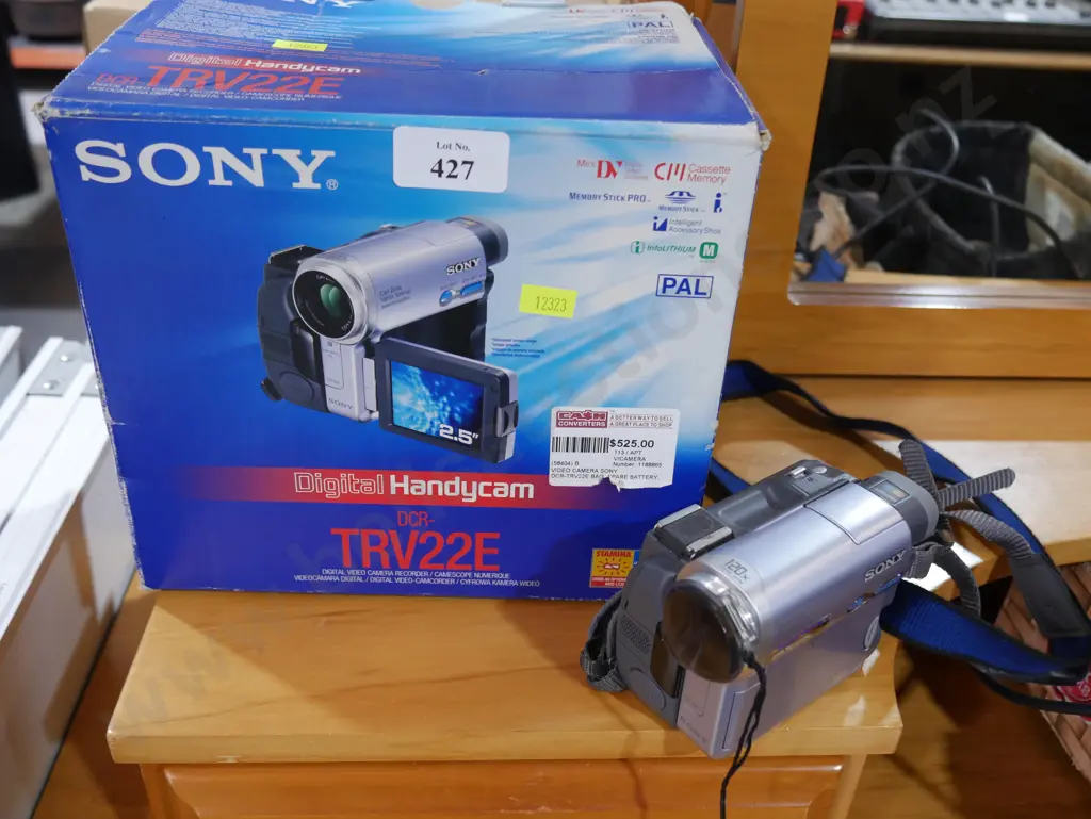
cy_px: 410
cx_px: 546
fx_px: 1009
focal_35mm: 32
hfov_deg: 56.8
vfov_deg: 44.2
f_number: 4
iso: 1000
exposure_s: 1/60
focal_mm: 16
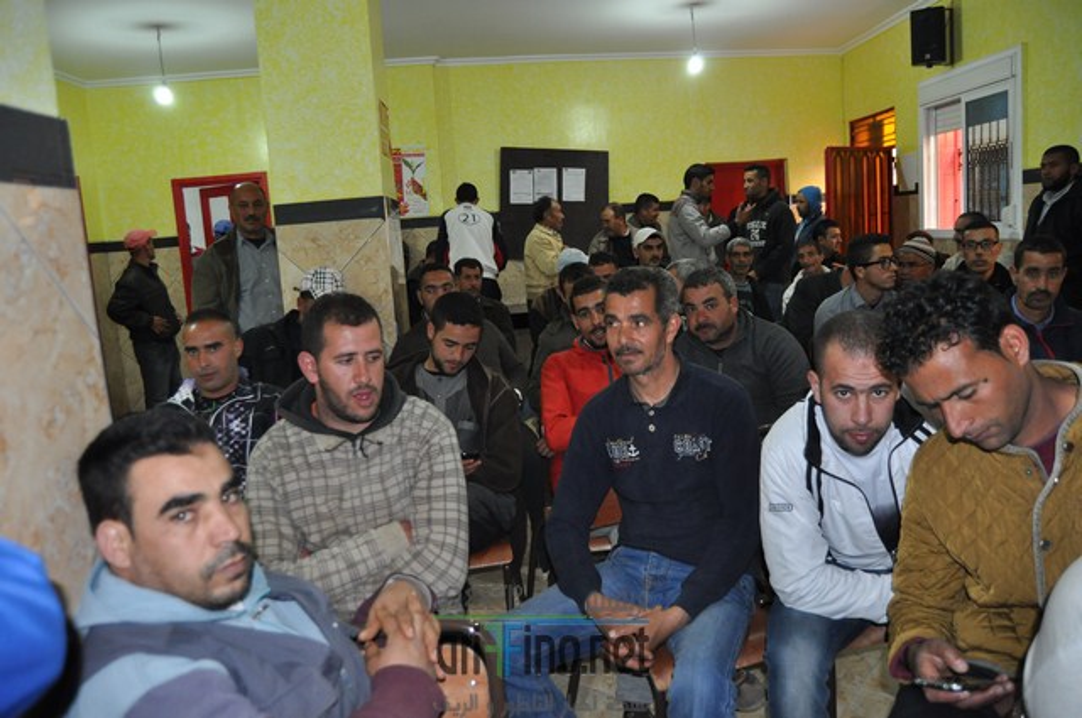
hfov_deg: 67.4
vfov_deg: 47.8
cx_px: 541
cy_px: 359
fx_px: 810
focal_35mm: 27
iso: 800
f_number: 3.5
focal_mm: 18
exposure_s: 1/60
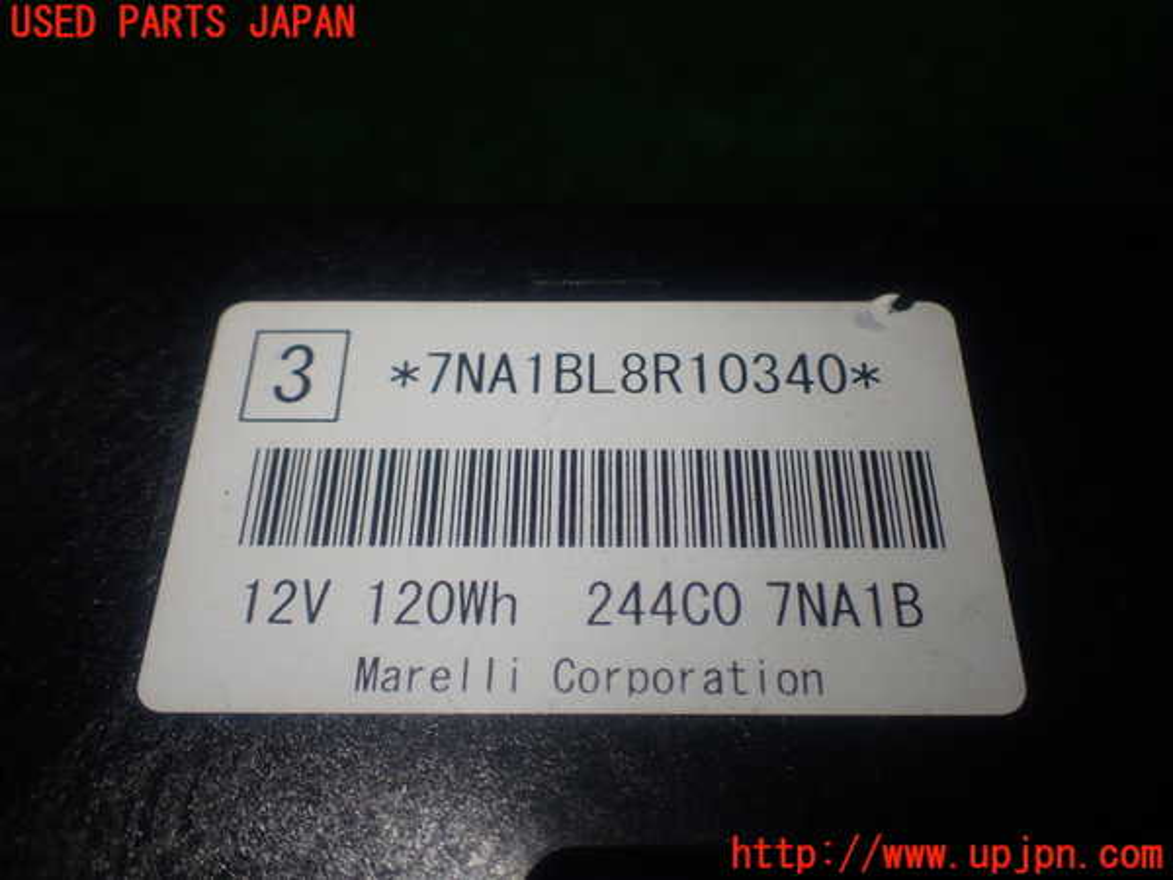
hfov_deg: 56.8
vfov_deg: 44.2
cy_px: 440
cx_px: 586
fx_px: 1084
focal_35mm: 32
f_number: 2.4
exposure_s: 1/100
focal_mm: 5.79
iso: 100
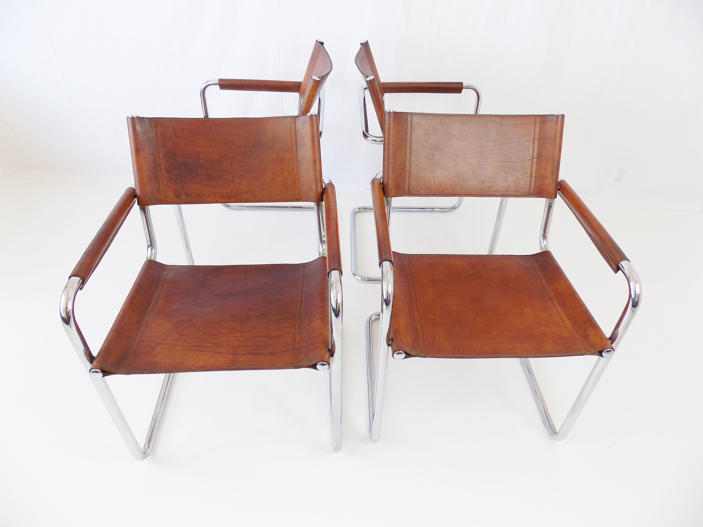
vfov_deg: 58.9
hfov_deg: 73.9
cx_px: 352
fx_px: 467
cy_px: 264
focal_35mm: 23
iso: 80
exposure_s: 1/40
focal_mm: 4
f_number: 3.1
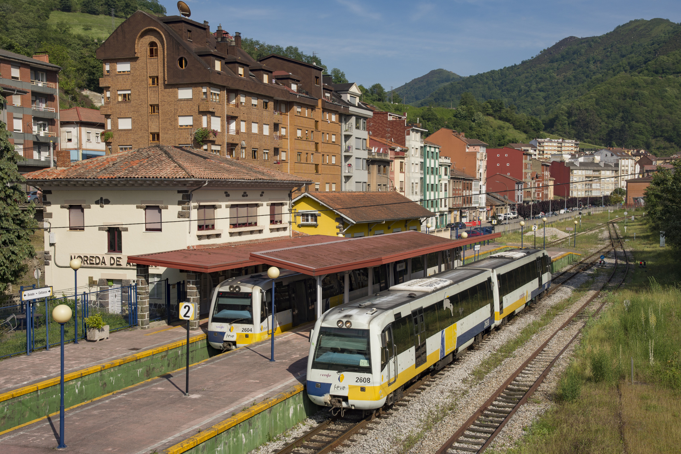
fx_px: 851
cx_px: 340
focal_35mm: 45
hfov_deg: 43.6
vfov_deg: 29.9
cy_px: 227
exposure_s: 1/500
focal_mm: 30
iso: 100
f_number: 7.1
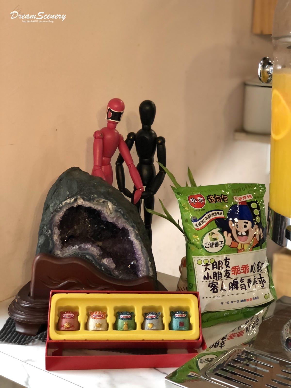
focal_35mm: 57
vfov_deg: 33.8
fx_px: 639
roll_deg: -1.3
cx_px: 146
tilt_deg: -14.4
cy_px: 194
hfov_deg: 25.7
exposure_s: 1/30
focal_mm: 6.6
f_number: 2.8
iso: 200
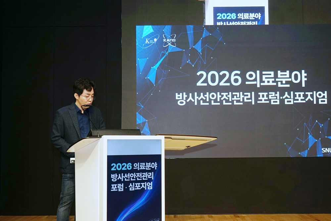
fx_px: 451
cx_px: 166
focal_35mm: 49
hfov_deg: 40.3
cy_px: 110
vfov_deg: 27.5
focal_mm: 49
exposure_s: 1/100
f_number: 7.1
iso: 400
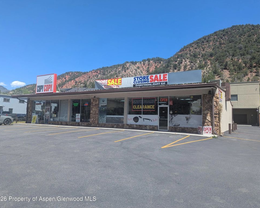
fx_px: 192
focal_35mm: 25
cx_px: 127
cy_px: 104
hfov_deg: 68.1
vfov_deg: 56.8
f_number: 1.85
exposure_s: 1/1742
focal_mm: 6.81
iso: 52
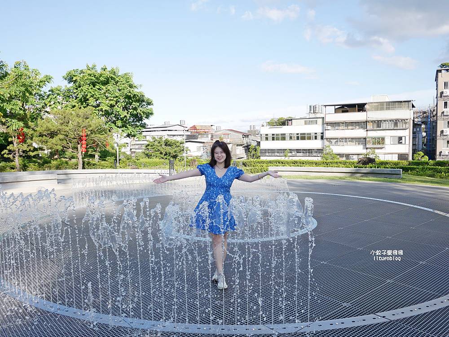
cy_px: 168
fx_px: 363
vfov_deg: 49.8
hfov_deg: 63.4
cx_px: 224
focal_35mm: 28
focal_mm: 14
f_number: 3.5
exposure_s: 1/1000
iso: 200
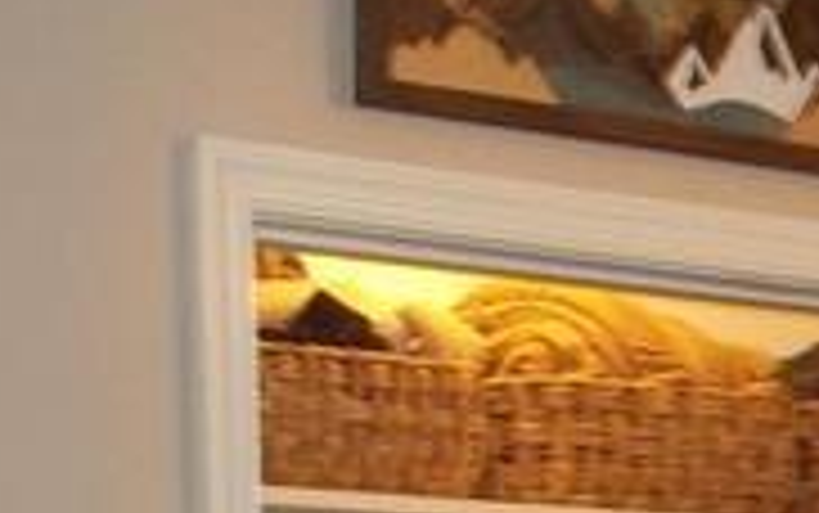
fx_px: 3551
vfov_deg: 7.8
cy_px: 1166
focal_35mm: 159
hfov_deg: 13.1
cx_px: 695
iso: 160
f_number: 2.9
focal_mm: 5.7
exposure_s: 1/30
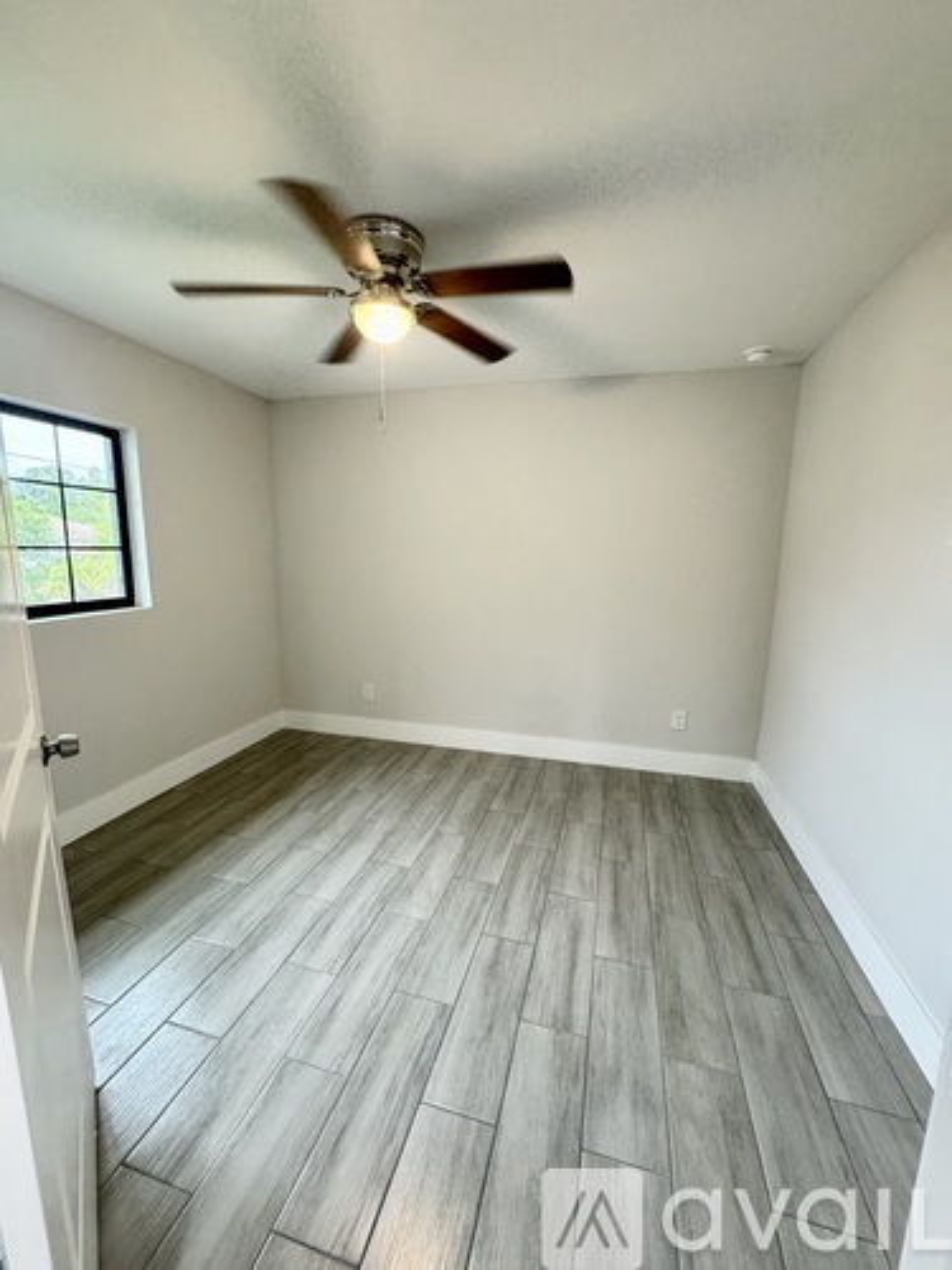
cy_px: 635
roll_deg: -0.4
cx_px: 476
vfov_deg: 102.1
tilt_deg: -9.2
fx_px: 513
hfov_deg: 85.7
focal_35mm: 14
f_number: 2.2
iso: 320
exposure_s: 1/60
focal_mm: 2.22
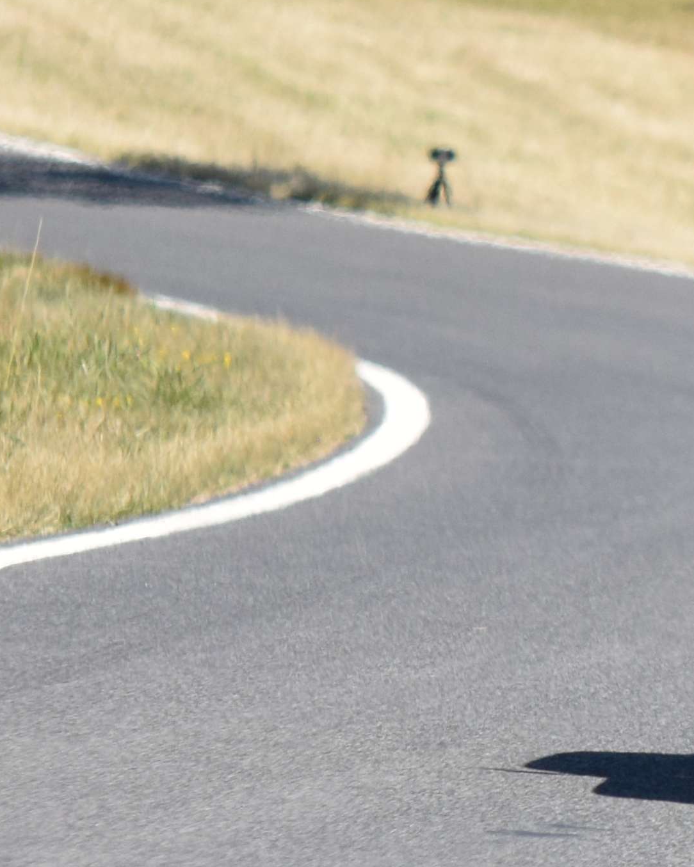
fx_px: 29605
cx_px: 1087
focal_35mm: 1153
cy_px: 166
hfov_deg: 1.3
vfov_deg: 1.7
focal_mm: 185
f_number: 6.3
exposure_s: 1/1600
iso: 400
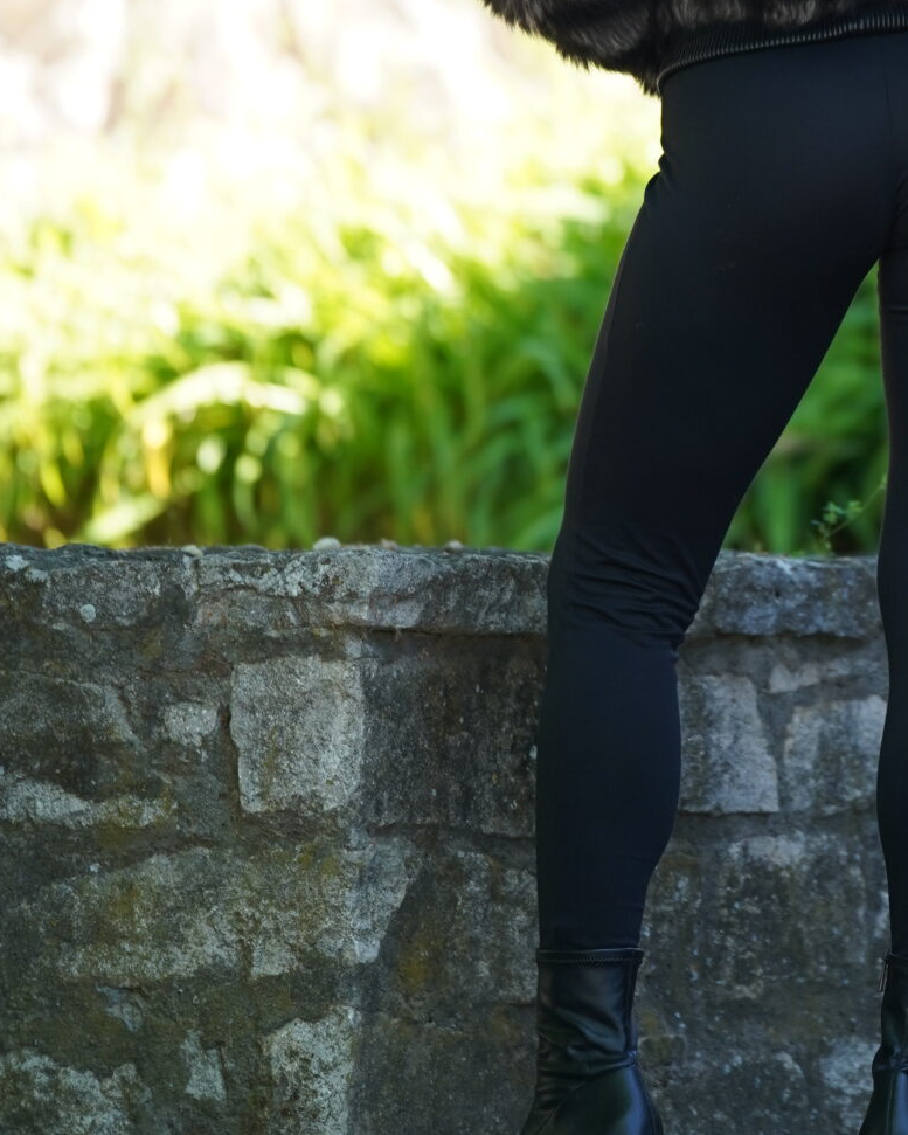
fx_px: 16625
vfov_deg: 3.9
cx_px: 985
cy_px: 33
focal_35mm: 495
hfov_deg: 3.1
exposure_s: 1/320
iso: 250
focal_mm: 200
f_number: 2.8
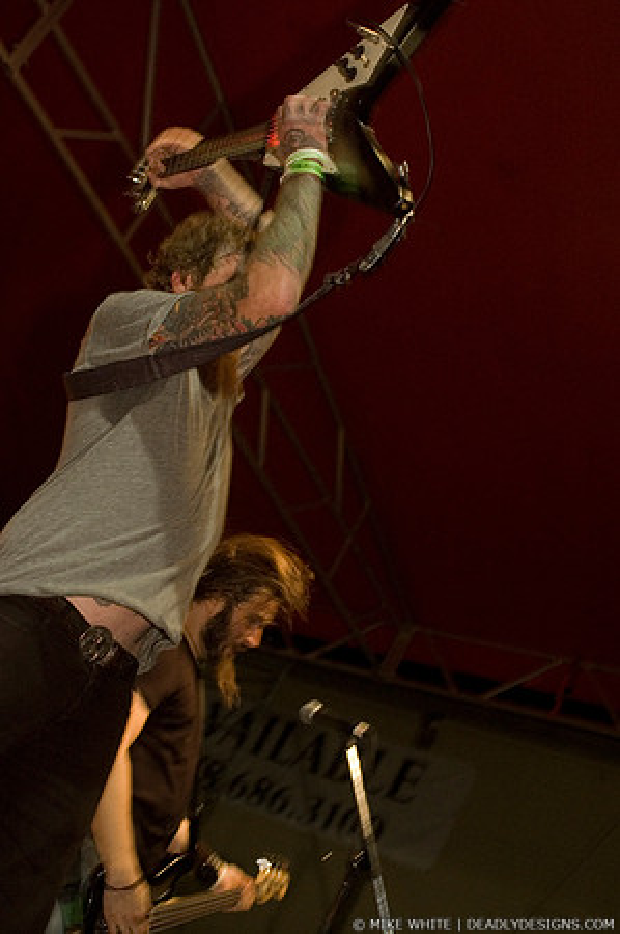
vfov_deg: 33.4
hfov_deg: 22.6
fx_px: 1553
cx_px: 310
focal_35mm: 60
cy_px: 467
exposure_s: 1/80
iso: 800
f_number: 3.2
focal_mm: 40
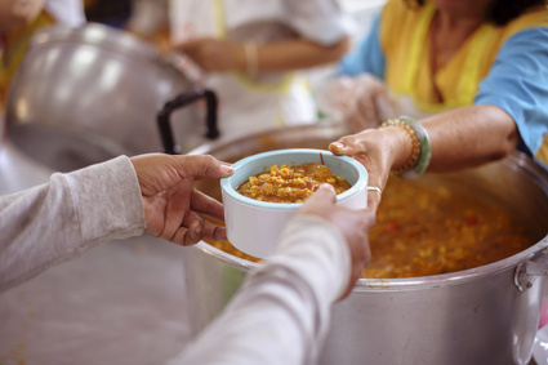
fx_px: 761
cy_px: 182
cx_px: 274
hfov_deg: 39.6
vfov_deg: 27.0
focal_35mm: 50
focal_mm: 50
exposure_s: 1/500
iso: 2000
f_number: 1.8
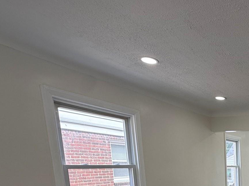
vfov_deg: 36.7
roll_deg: -1.6
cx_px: 276
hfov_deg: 42.9
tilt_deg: -9.5
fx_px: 237
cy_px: 201
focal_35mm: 33
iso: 50
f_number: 2.2
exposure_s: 1/111
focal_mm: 2.22
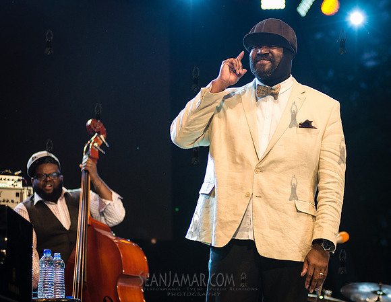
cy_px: 133
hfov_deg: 19.6
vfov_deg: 15.3
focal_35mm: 99
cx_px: 251
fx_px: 1128
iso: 1600
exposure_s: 1/500
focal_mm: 80
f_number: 3.2
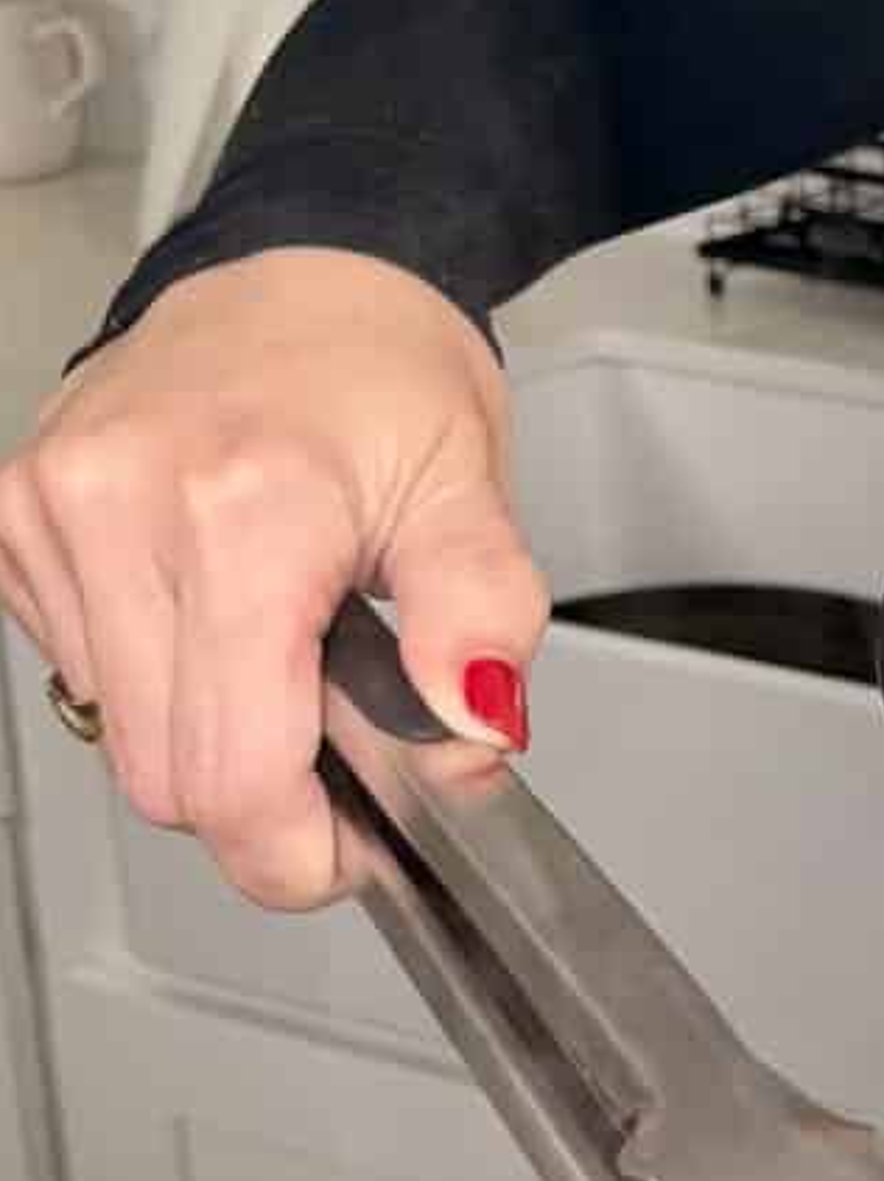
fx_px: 3102
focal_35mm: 91
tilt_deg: -19.1
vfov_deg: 21.5
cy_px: 571
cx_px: 1539
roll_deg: -2.4
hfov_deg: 14.5
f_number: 1.78
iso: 50
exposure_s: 1/142
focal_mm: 6.76
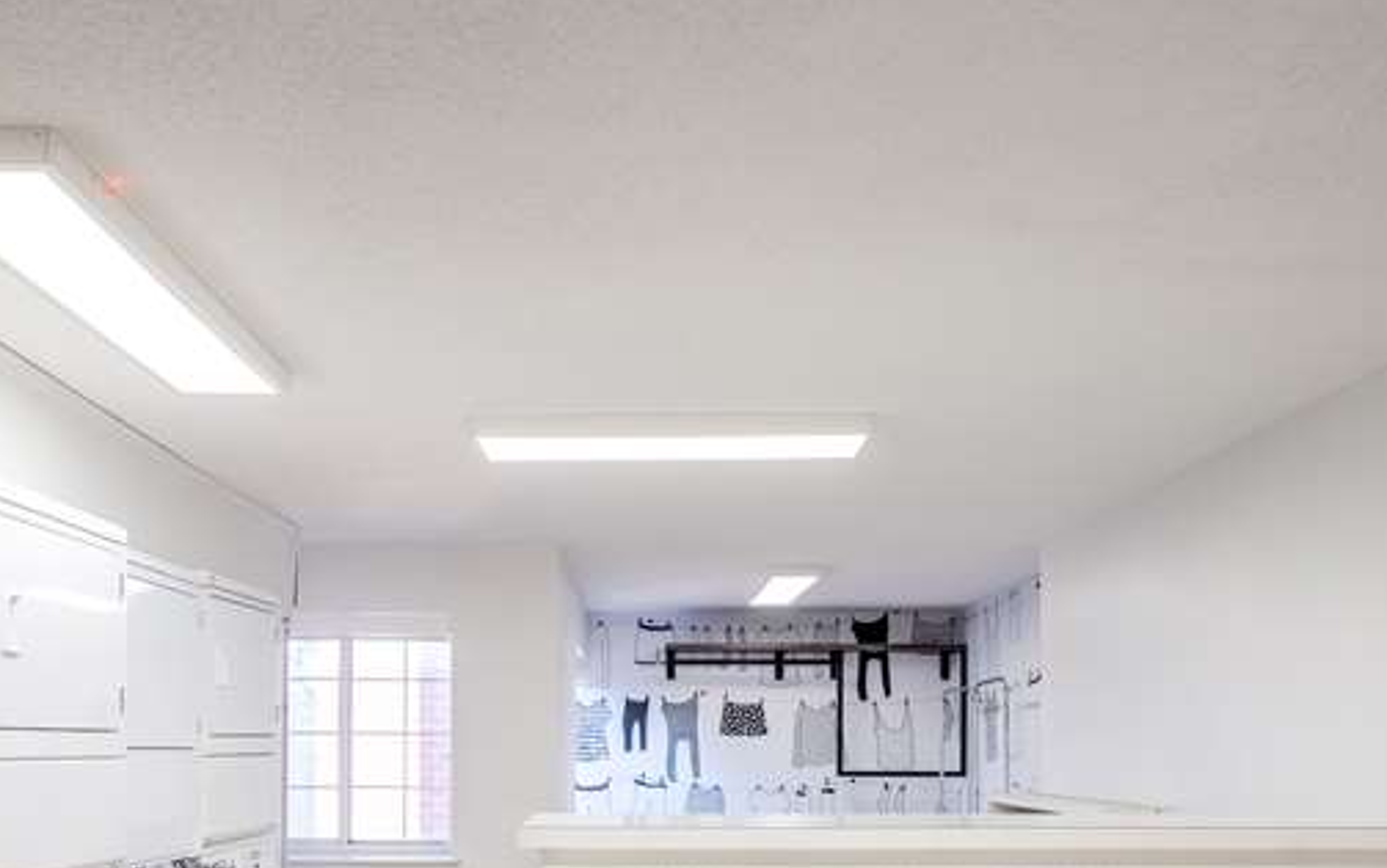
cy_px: 785
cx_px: 589
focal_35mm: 29
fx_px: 1097
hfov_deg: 64.3
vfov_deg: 39.9
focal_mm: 14
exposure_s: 1/2000
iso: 400
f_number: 8
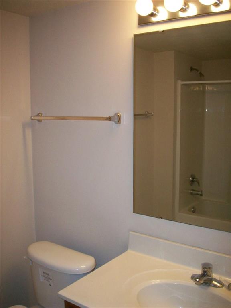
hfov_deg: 38.7
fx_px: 329
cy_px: 154
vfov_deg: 50.1
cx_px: 116
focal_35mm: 37
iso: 160
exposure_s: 1/64
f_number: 2.8
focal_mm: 6.2
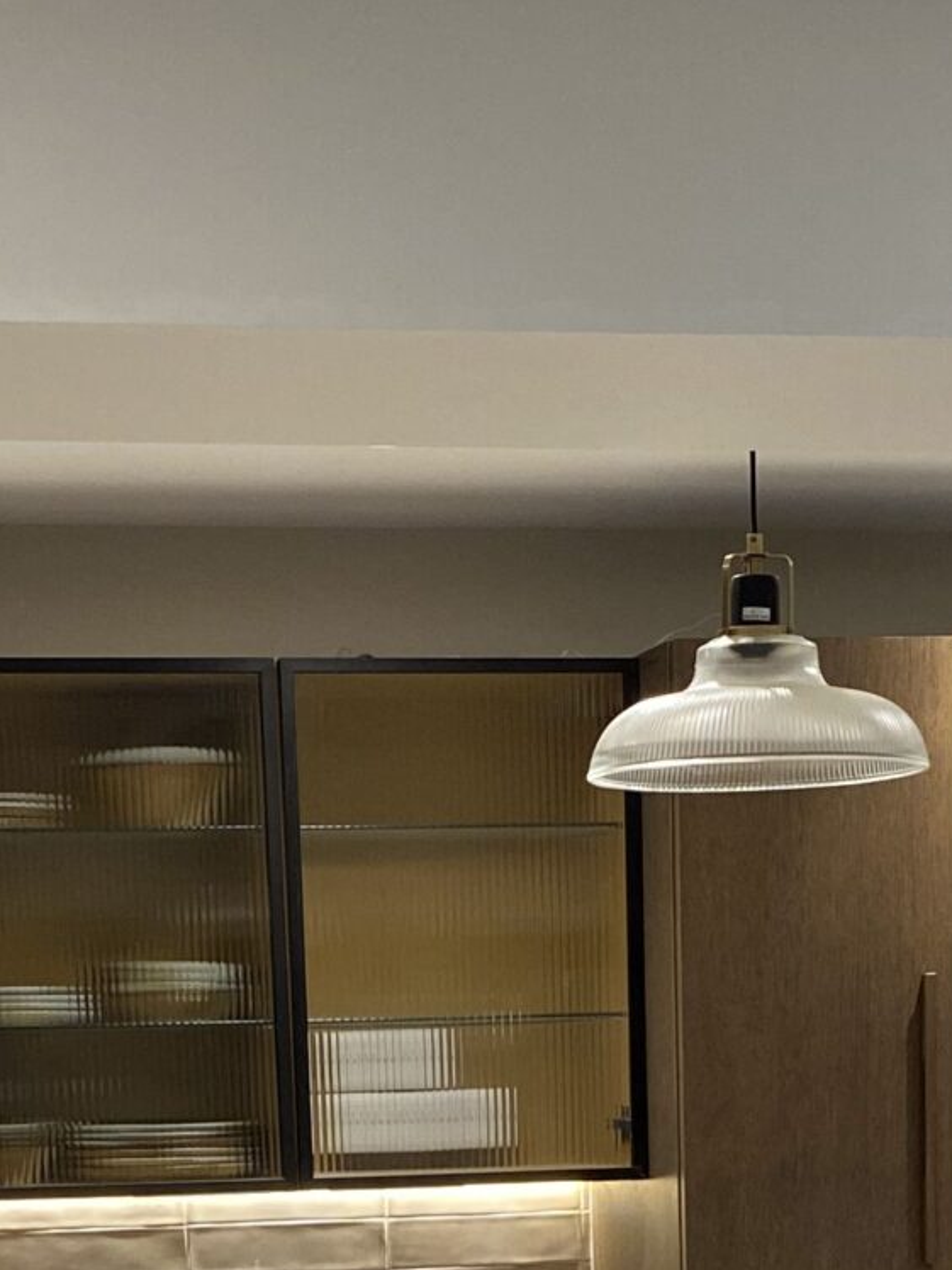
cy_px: 1694
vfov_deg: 20.0
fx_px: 3264
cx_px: 514
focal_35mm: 89
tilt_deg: -10.4
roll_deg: +1.8
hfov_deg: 16.6
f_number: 1.8
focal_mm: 4.25
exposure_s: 1/50
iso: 125
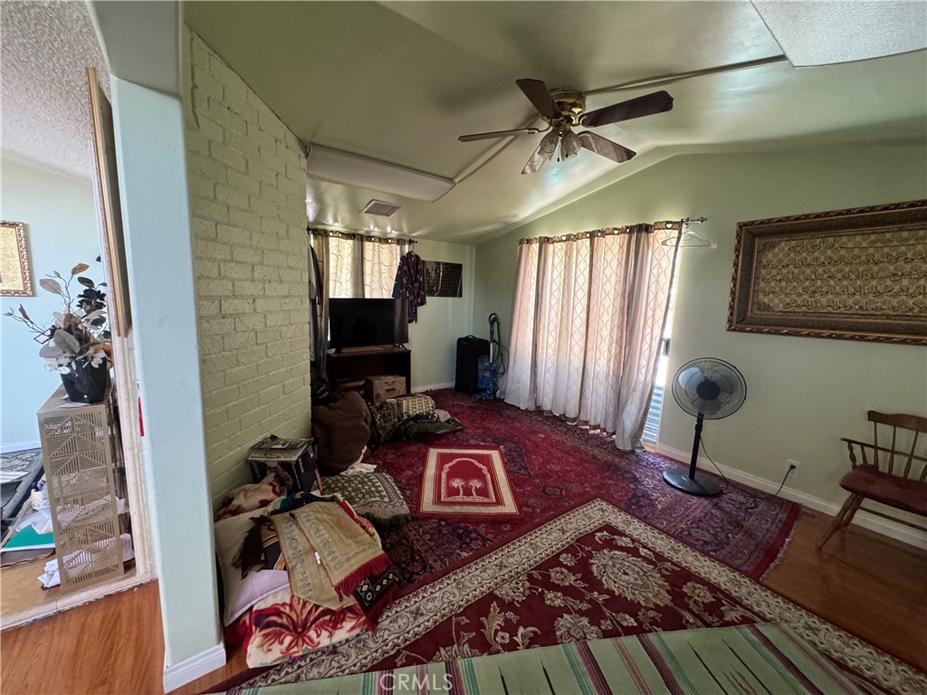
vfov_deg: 85.7
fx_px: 375
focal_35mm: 14
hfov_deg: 102.1
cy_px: 348
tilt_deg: -10.1
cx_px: 464
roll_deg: -1.9
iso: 320
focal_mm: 2.22
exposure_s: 1/75
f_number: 2.2
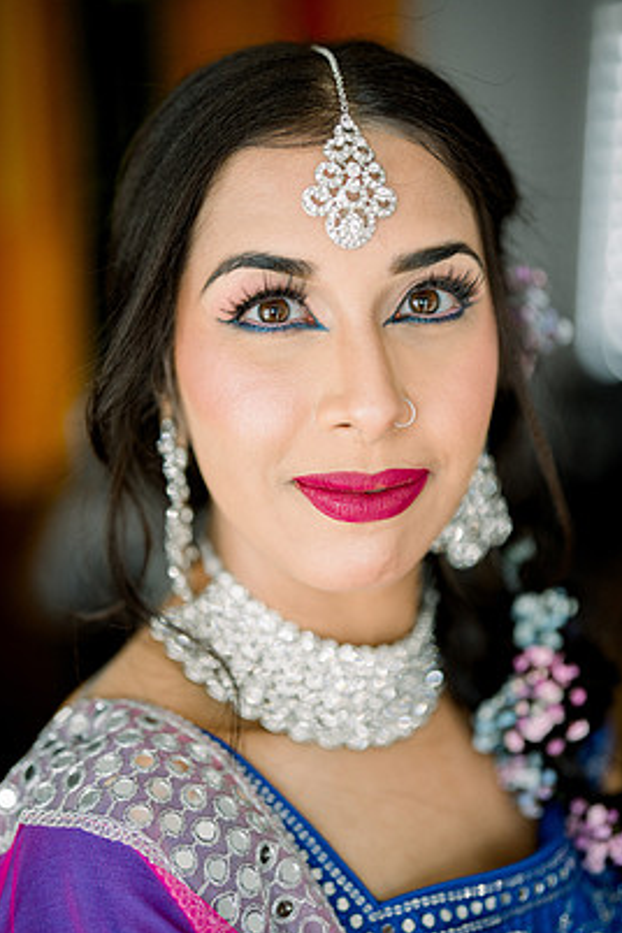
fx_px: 1451
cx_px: 325
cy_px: 460
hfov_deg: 24.2
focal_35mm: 56
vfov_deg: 35.6
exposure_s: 1/160
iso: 320
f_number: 1.4
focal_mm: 50
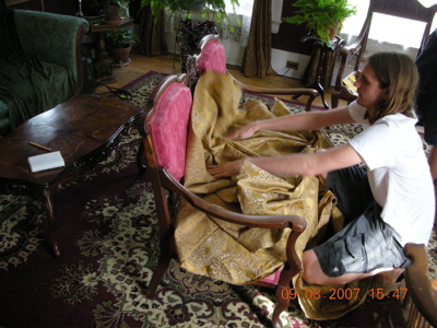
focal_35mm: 35
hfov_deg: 52.6
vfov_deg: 40.7
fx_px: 442
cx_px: 218
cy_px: 164
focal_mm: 5.8
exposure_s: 1/45.4
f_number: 2.8
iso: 200
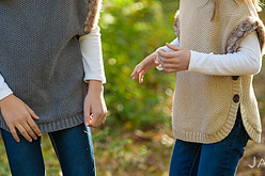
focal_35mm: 316
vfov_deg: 4.3
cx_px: 41
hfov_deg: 6.5
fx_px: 2324
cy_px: -15
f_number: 3.2
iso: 200
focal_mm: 135
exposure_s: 1/200
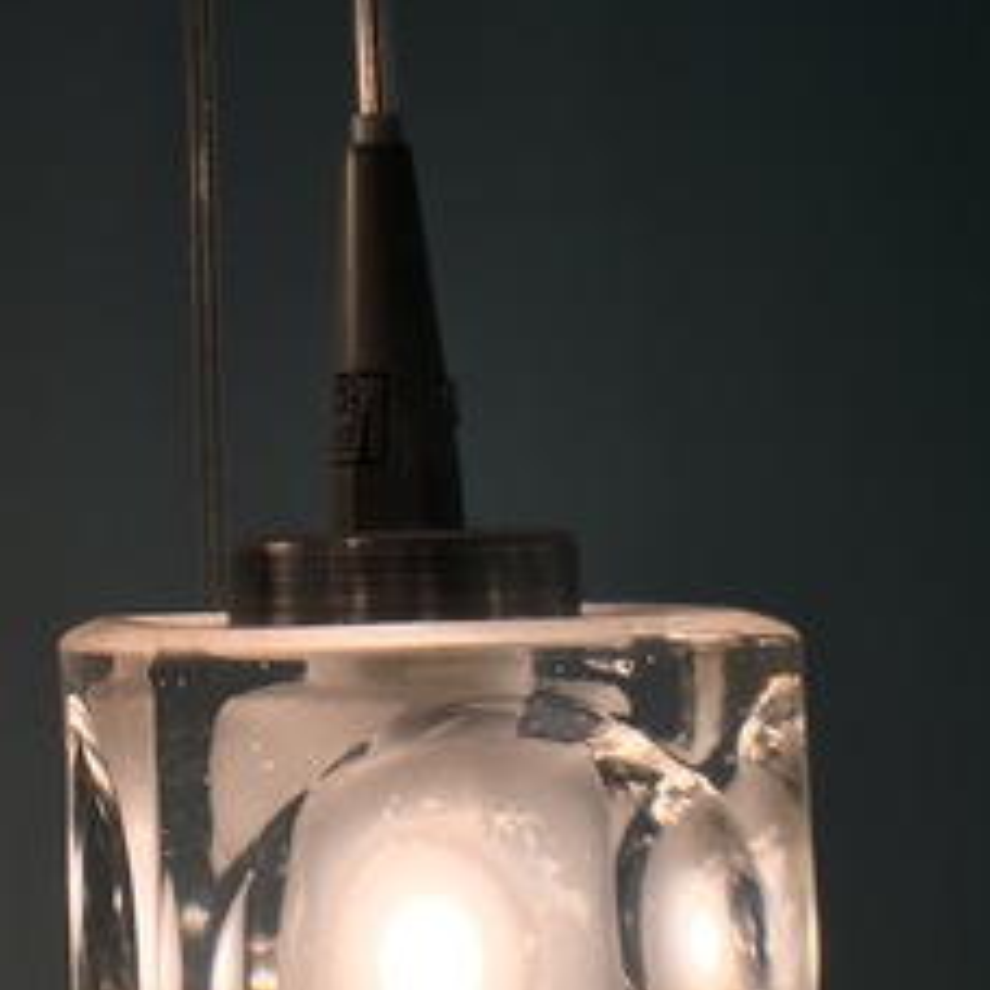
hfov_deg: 18.6
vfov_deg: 19.1
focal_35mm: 90
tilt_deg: +10.1
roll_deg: +1.7
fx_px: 2912
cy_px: 234
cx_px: -91
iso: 25
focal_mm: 4.15
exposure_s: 1/319
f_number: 2.2
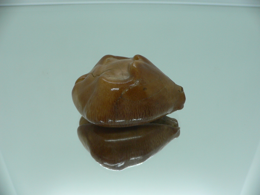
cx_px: 130
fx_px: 263
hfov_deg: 52.6
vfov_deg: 40.7
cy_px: 98
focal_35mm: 35
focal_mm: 4.6
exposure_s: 1/60
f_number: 2.8
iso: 100
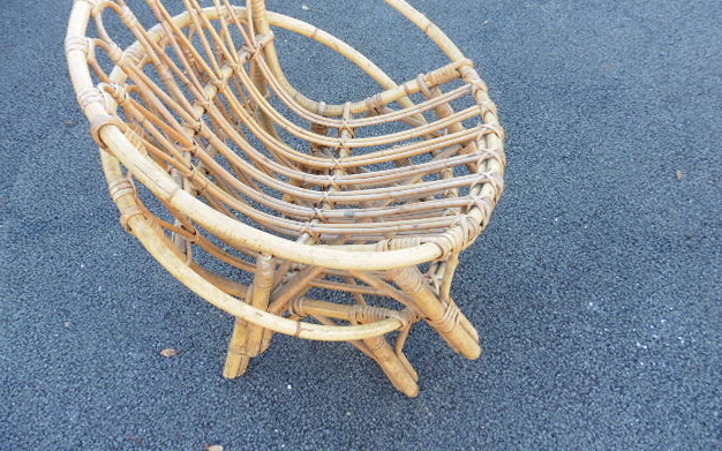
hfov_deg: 70.4
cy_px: 209
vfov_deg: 47.5
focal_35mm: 26
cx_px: 356
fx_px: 512
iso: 160
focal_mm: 4.3
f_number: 3.3
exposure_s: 1/60
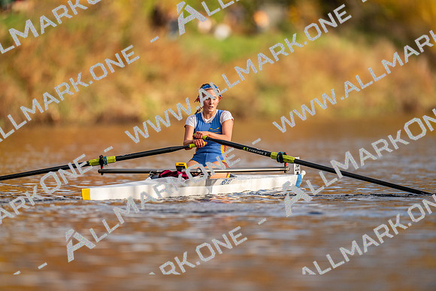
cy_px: 146
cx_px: 218
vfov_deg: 2.3
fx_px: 7268
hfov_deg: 3.4
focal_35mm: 600
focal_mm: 600
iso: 400
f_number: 4
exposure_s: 1/2500
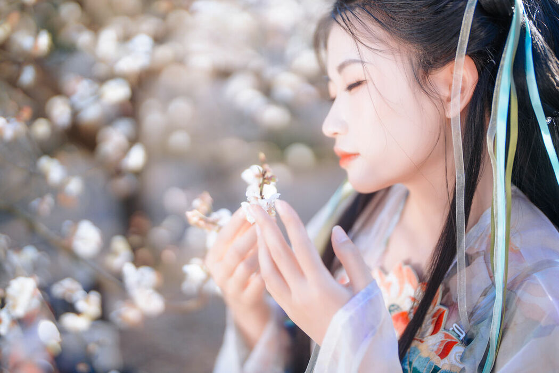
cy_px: 186
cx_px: 280
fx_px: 776
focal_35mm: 50
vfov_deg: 27.0
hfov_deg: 39.6
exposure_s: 1/2500
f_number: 1.2
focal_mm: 50
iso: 100
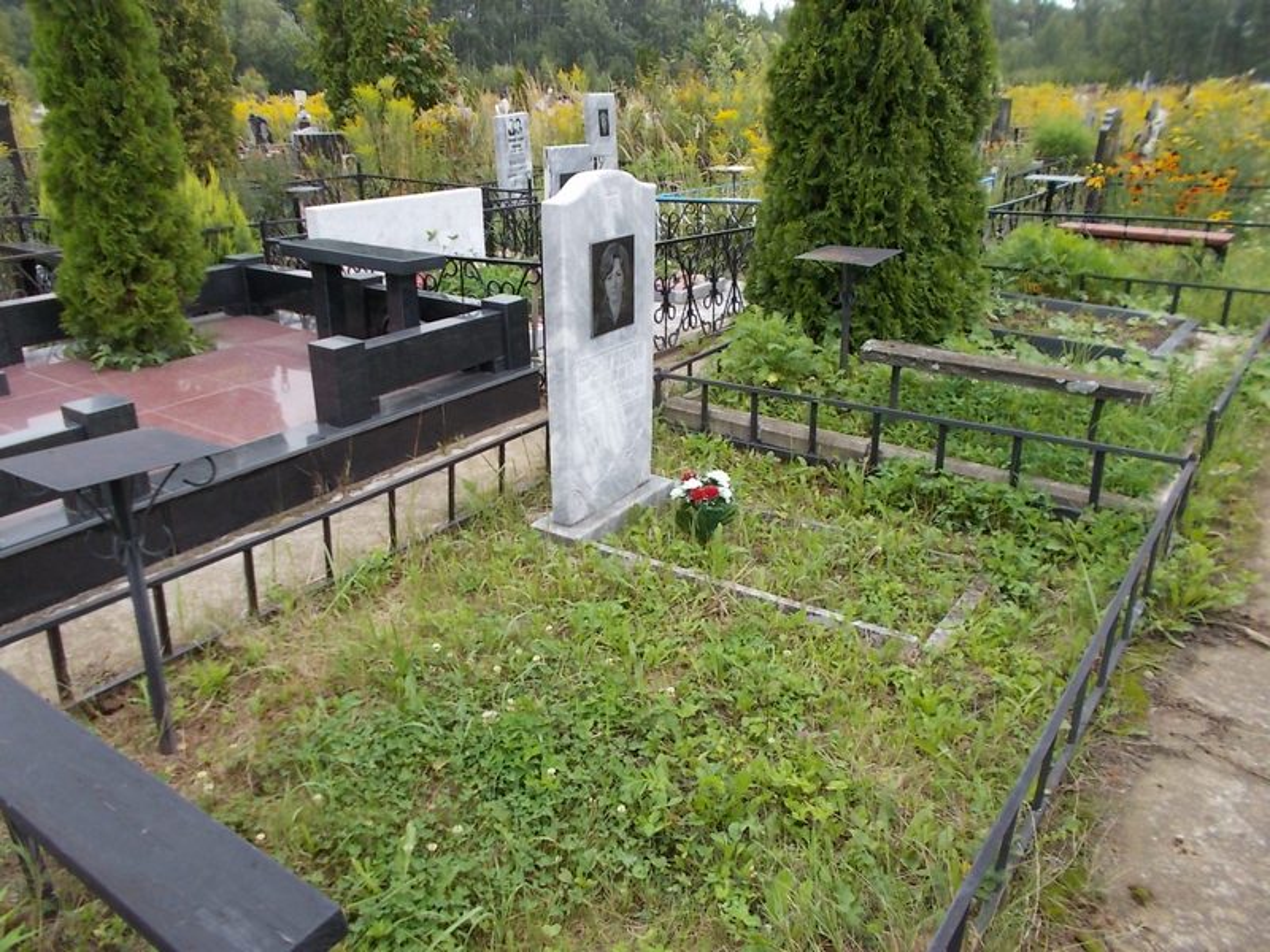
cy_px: 476
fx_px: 954
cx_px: 635
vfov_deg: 53.1
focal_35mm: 26
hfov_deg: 67.3
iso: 80
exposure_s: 1/160
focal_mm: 4.6
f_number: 3.2
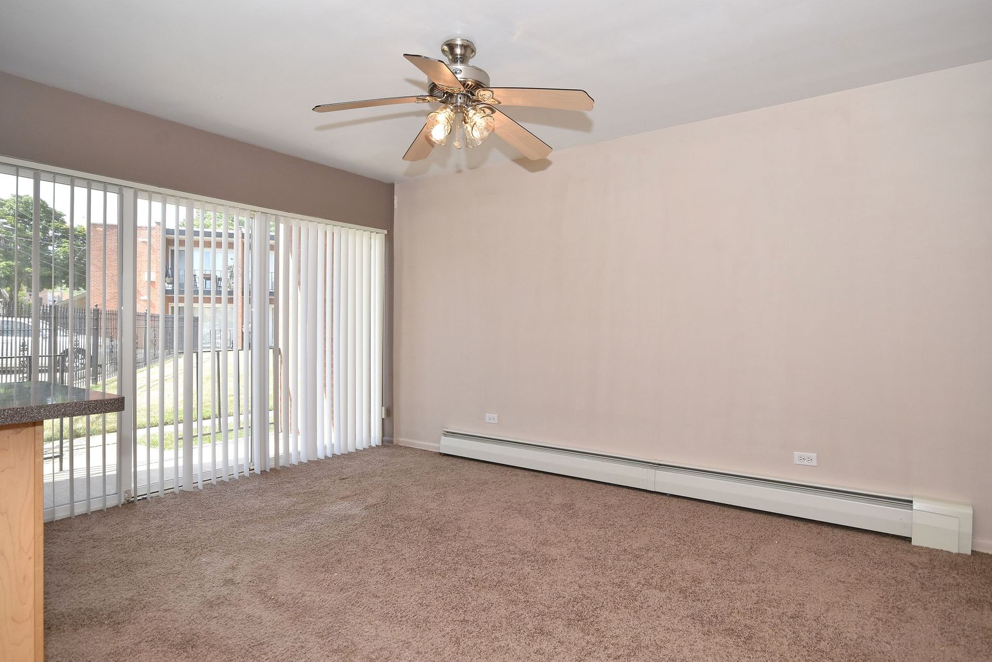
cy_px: 320
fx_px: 566
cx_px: 500
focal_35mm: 21
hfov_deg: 82.5
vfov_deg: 60.6
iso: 200
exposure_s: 1/100
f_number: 8
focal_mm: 13
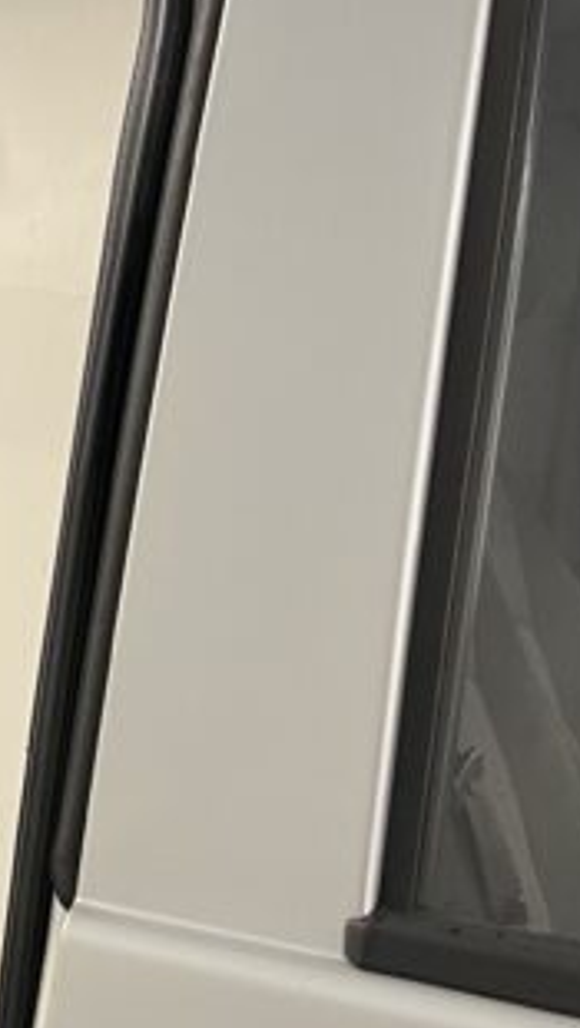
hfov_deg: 14.3
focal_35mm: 73
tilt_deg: -16.0
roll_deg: -0.9
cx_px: -510
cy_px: 915
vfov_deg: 27.9
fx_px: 1990
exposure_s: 1/50
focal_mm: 5.7
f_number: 1.5
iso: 160
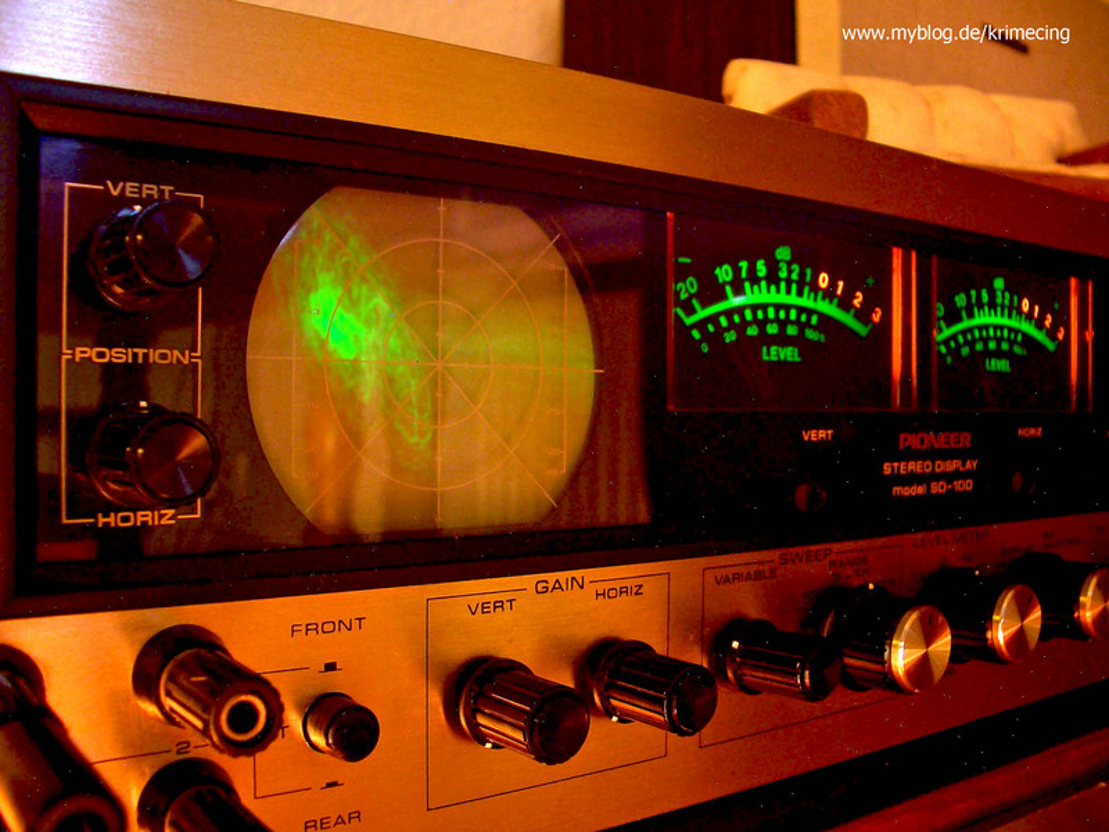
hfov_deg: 52.6
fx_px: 1121
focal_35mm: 35
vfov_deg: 40.7
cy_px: 416
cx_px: 554
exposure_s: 2
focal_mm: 5.8
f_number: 2.6
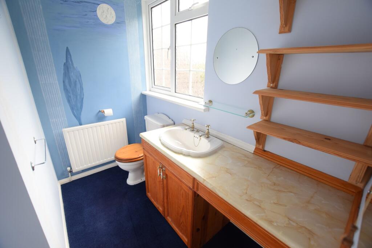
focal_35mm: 15
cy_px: 124
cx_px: 186
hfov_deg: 100.4
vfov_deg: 77.3
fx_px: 155
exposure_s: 1/60
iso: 450
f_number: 4
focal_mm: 10
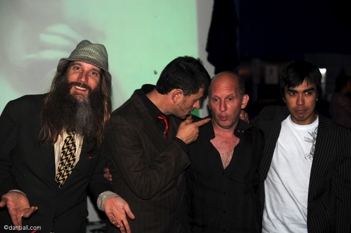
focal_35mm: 50
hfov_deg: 39.6
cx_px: 176
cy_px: 116
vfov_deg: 27.0
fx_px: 487
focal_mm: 50
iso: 200
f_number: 3.5
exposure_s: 1/30
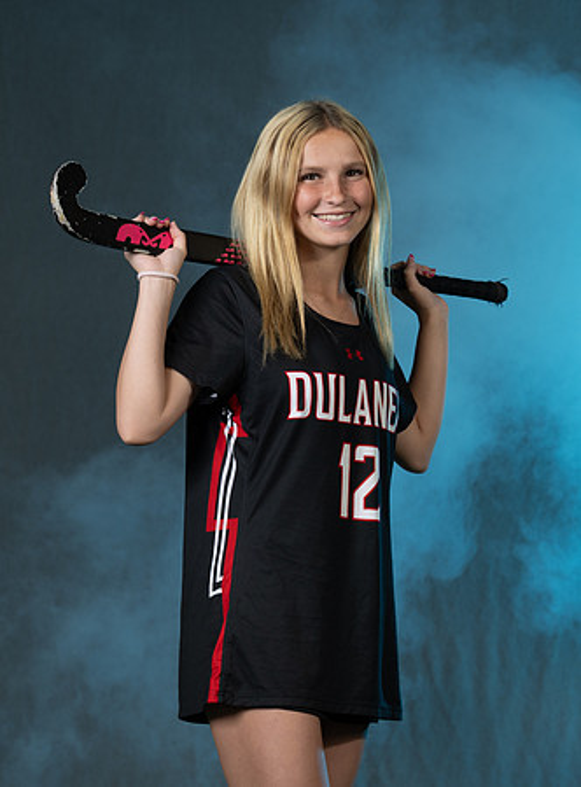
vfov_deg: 12.9
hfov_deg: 9.6
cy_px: 380
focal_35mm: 154
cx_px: 372
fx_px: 3475
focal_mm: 87
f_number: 5.6
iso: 80
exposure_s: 1/125
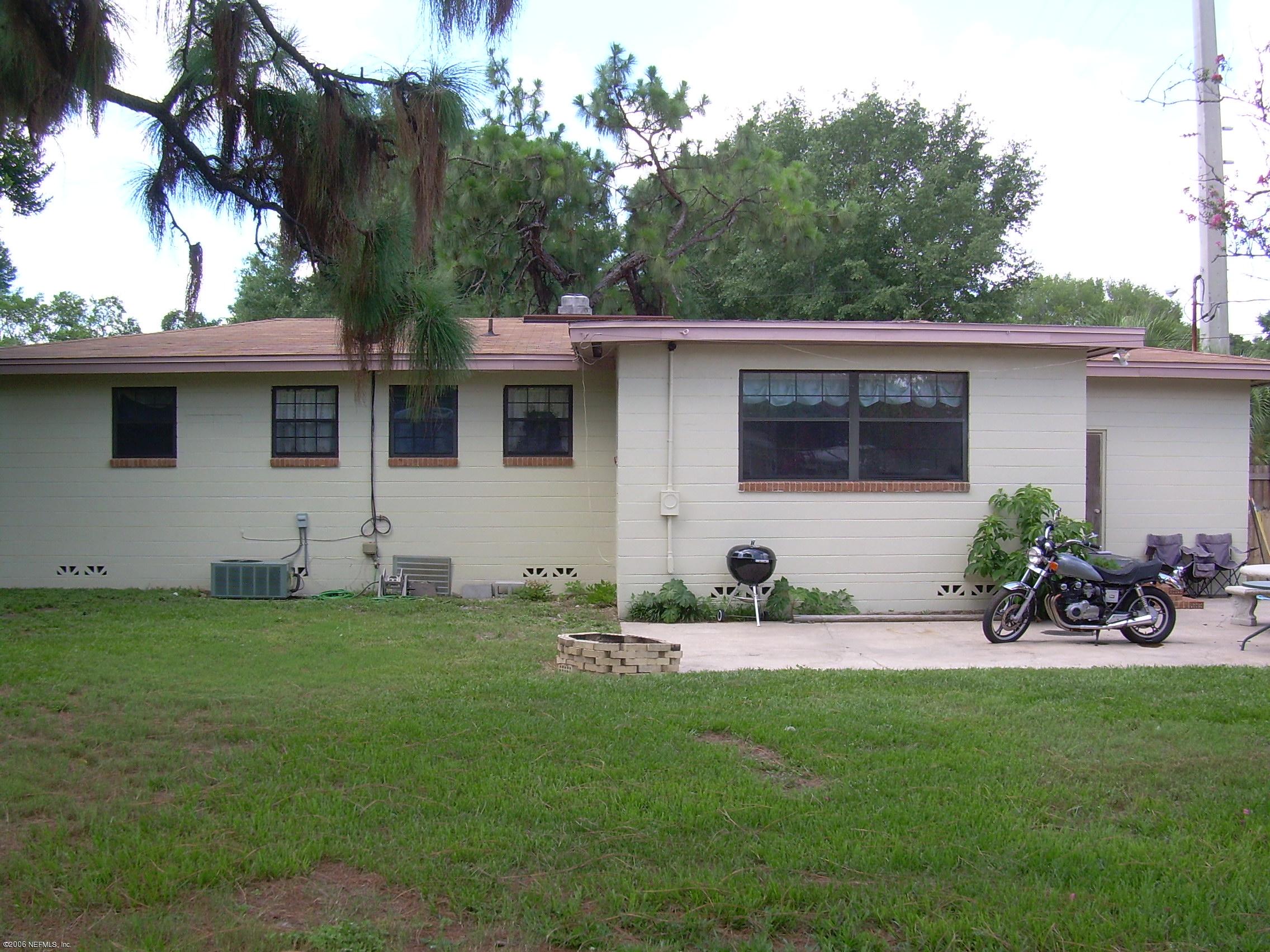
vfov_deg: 37.7
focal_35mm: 38
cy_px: 476
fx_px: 1394
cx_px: 635
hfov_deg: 49.0
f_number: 4.6
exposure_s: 1/125
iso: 50
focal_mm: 6.3
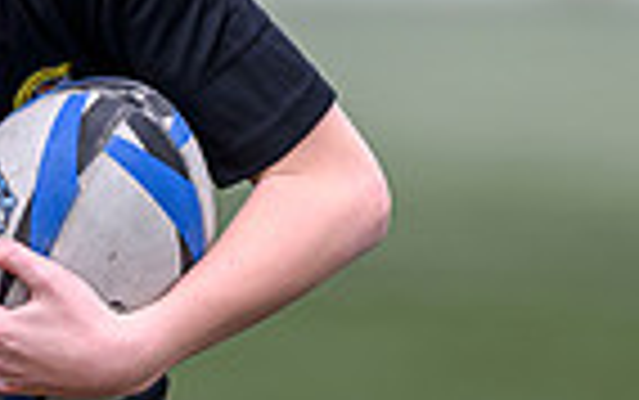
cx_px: -353
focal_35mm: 1945
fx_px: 33899
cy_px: 99
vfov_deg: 0.7
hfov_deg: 1.1
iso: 500
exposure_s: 1/1600
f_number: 3.5
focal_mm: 400
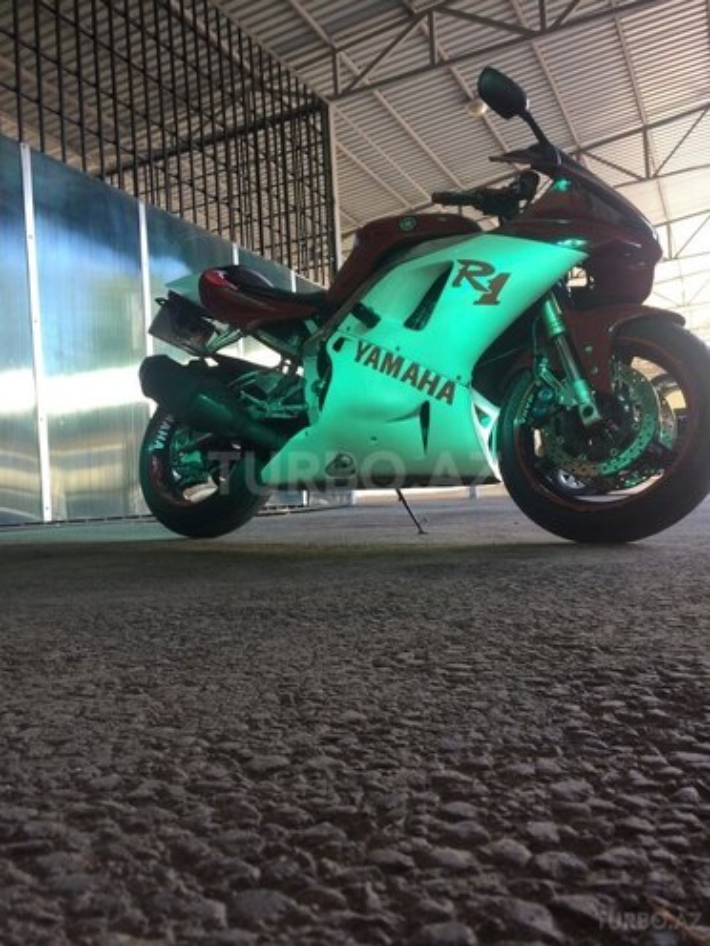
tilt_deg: -1.7
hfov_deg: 48.2
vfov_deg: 61.7
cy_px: 473
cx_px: 355
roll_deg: +3.1
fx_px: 793
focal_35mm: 29
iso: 40
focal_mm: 4.15
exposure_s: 1/33
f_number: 2.2
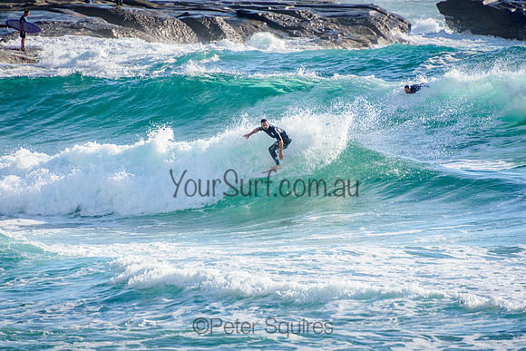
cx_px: 263
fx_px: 8922
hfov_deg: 3.4
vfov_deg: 2.3
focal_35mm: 611
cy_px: 176
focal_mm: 400
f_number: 5.6
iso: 400
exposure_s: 1/2000
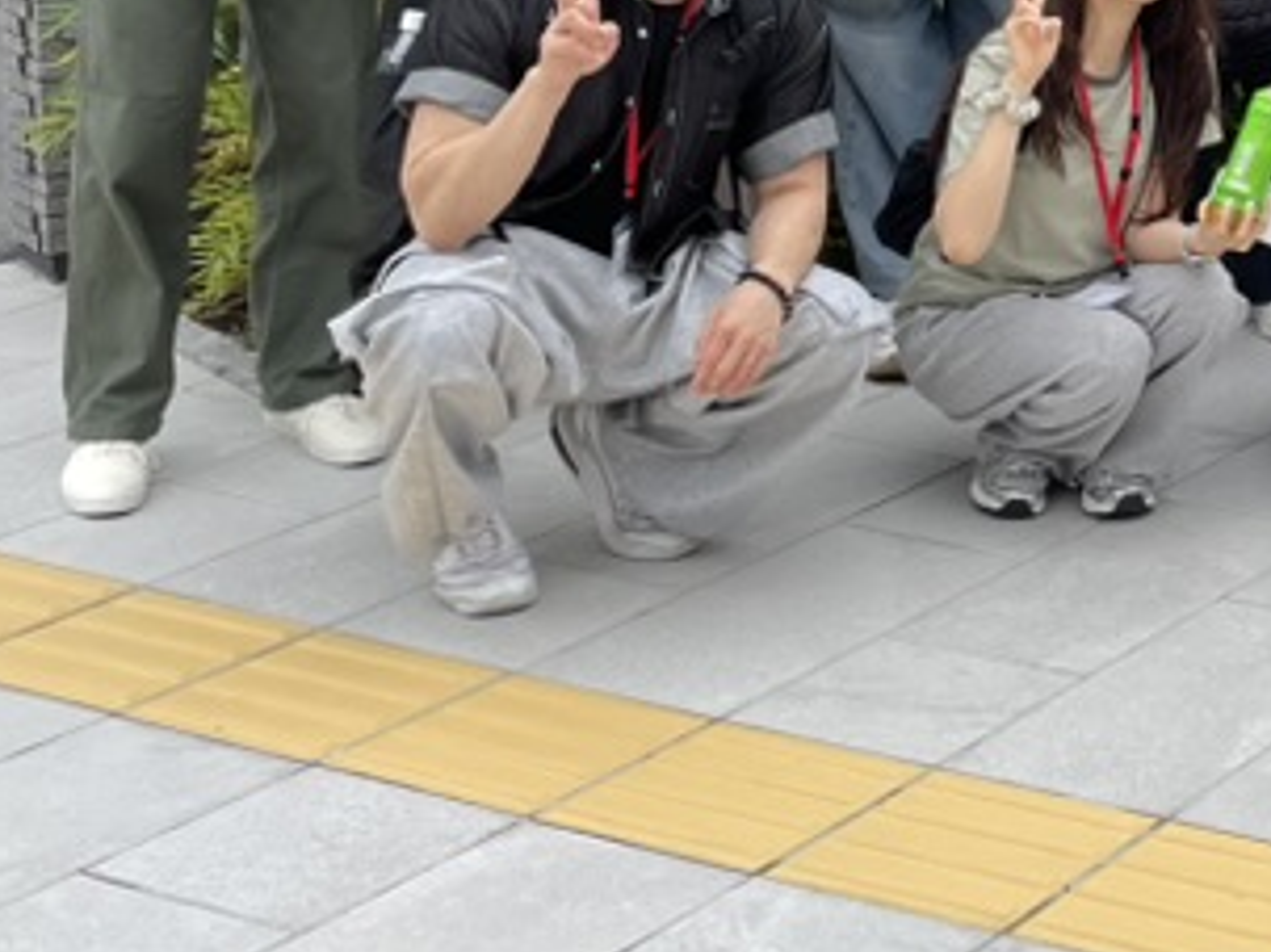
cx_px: 1653
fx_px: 3230
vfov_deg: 15.9
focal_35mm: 88
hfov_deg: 20.4
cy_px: -273
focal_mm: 4.2
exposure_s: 1/1595
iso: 32
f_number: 1.6
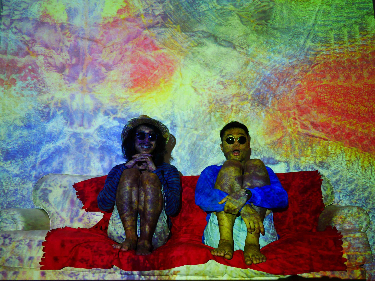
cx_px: 188
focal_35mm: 40
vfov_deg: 36.0
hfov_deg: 46.8
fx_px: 433
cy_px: 140
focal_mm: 20
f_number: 1.7
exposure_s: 1/60
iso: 500
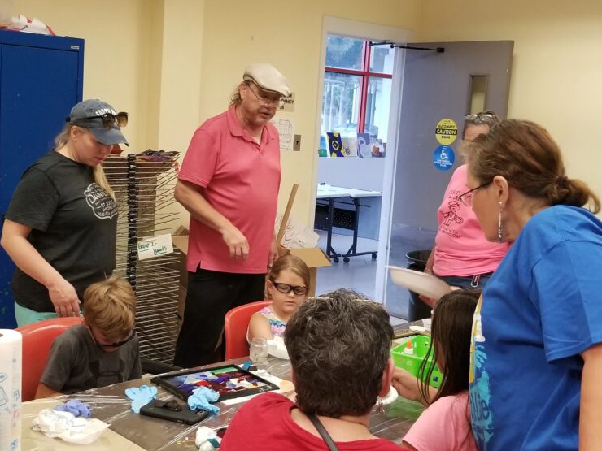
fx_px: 470
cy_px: 232
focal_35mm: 27
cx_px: 305
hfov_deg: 65.3
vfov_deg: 51.3
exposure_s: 1/60
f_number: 1.7
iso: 250
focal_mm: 4.25
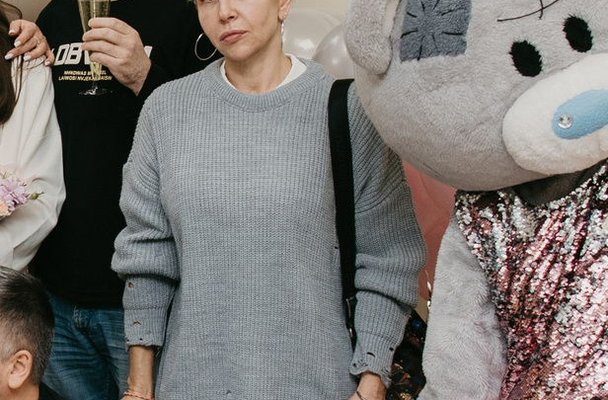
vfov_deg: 12.9
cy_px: 306
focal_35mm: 105
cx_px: -104
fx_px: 1766
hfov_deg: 18.6
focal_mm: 24
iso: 160
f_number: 4
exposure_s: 1/160
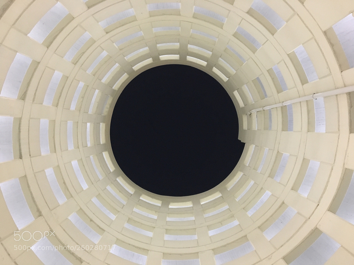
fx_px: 297
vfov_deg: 48.2
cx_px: 177
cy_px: 132
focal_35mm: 29
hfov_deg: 61.7
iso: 400
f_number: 2.2
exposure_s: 1/17
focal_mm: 4.15
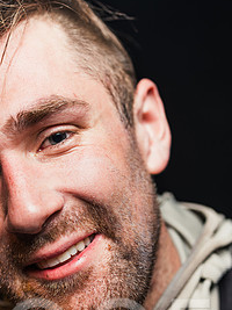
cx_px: 47
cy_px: 160
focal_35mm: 106
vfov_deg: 18.6
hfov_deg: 13.9
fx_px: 948
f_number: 3.2
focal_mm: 80
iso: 100
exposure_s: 1/125
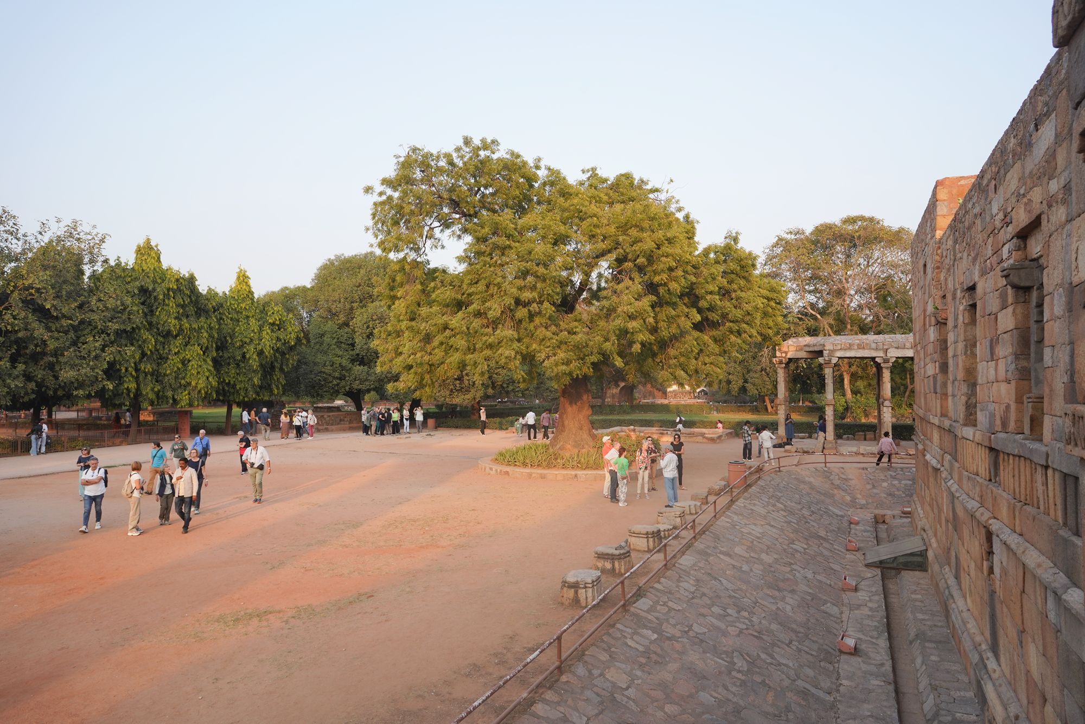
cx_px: 542
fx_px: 723
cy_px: 362
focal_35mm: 24
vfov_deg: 53.1
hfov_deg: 73.7
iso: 320
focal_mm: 24
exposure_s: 1/100
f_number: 10
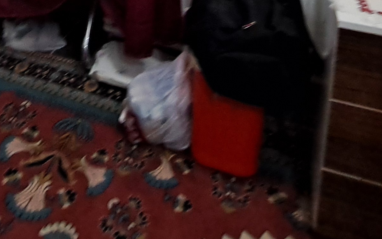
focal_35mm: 46
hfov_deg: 41.6
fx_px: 479
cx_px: 75
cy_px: -144
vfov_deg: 21.9
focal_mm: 1.74
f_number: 2.2
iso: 200
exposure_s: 1/33
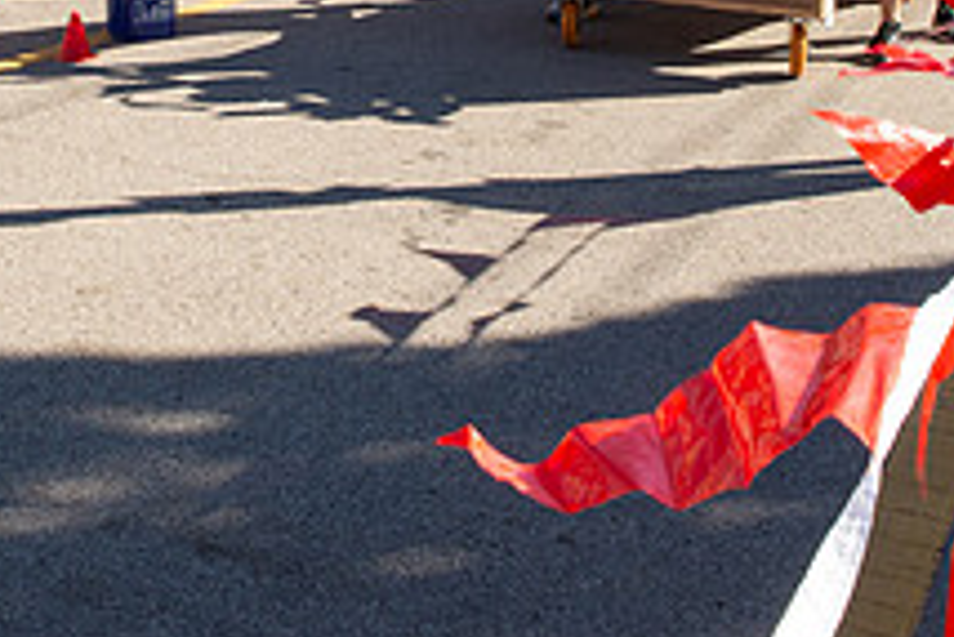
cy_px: -154
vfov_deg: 19.6
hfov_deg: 30.5
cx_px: 263
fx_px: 1724
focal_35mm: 65
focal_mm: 24
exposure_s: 1/125
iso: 800
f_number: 18
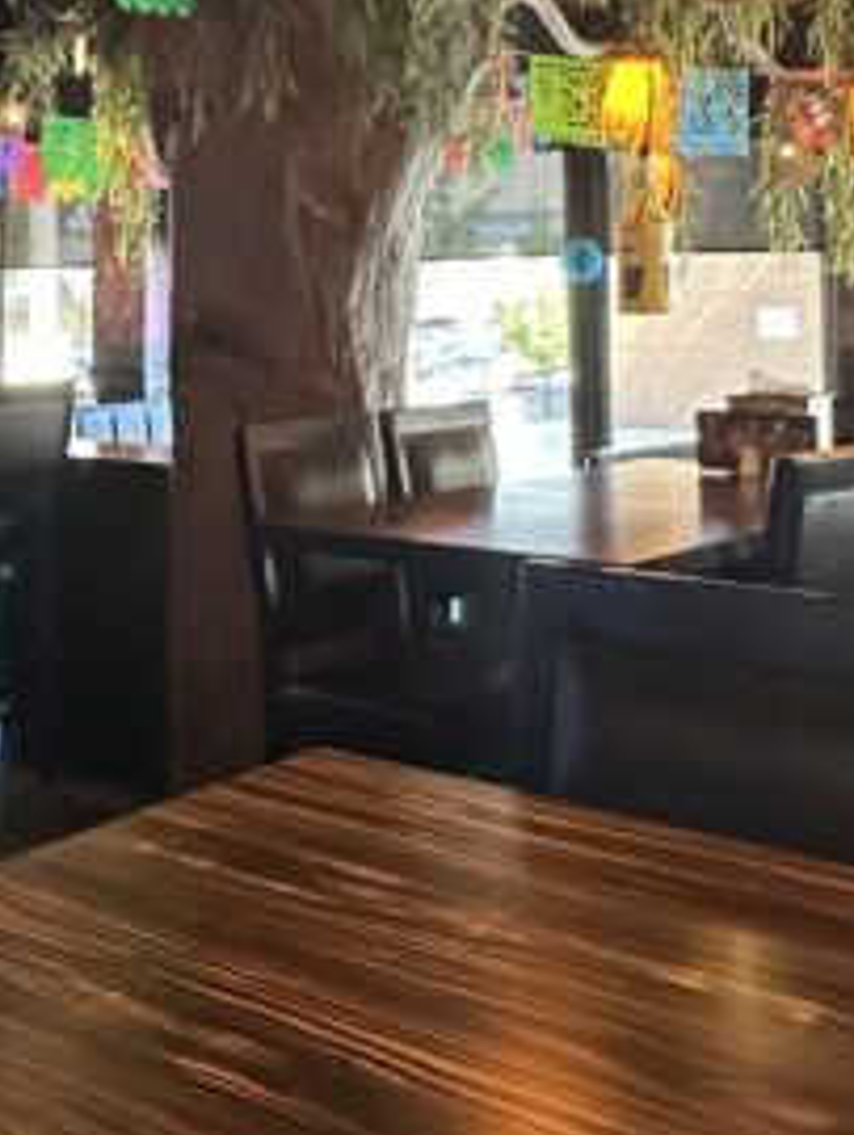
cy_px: 189
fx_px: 1741
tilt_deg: +4.1
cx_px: 130
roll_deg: +0.1
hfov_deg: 26.9
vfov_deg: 34.7
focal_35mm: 53
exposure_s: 1/60
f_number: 2.2
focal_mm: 2.22
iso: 500
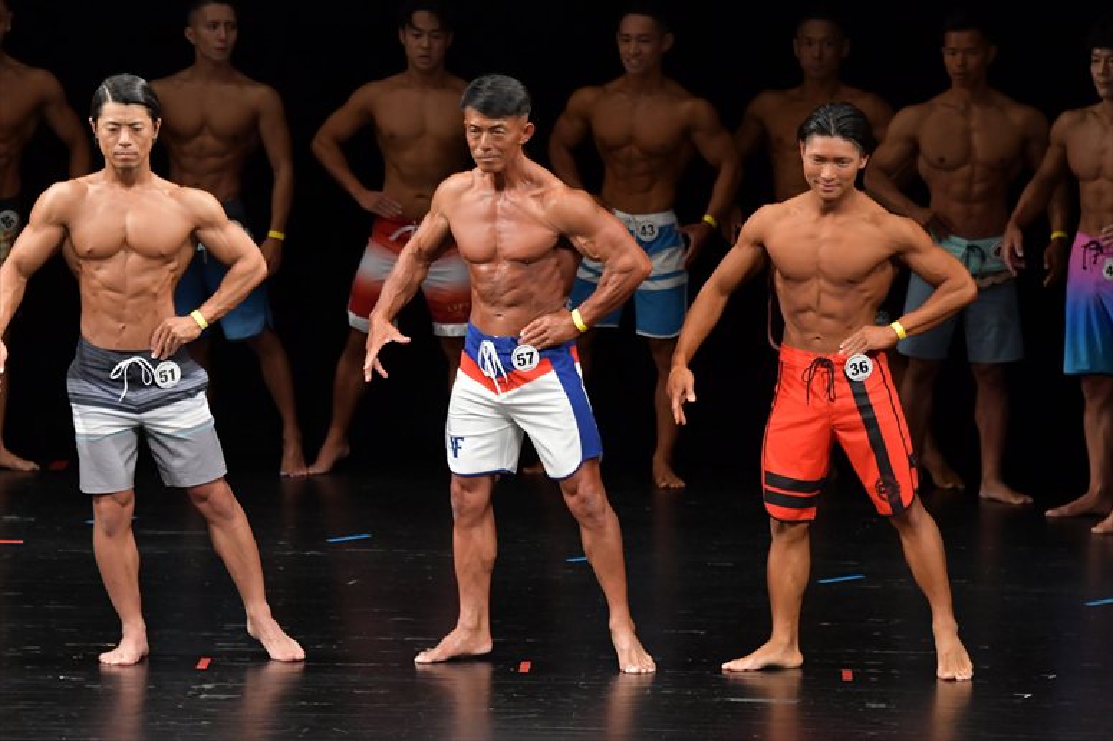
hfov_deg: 7.6
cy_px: 370
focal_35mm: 270
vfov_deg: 5.1
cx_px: 556
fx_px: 8344
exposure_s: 1/400
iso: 3200
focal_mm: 180
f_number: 5.6
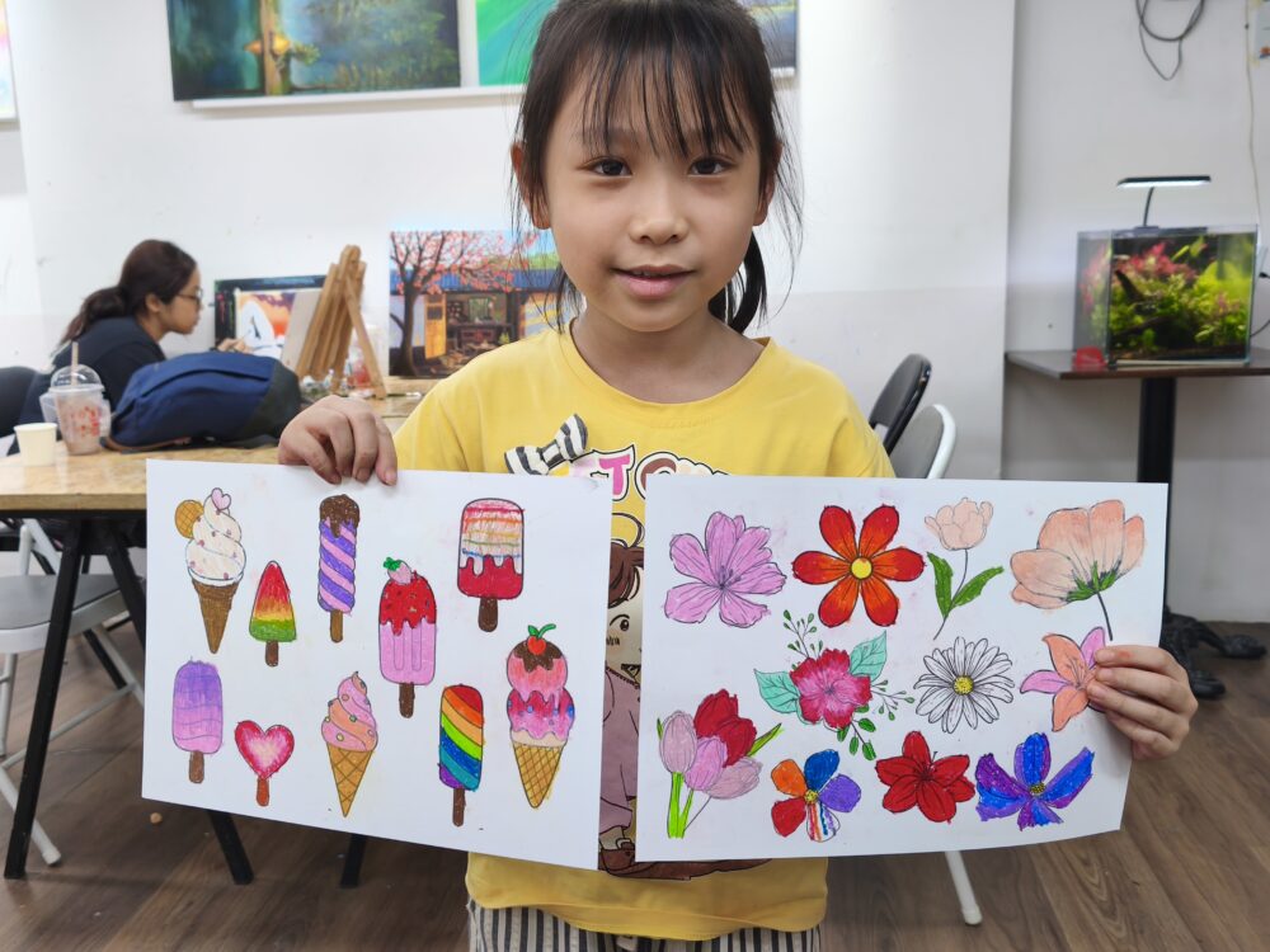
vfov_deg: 40.7
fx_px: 1284
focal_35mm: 35
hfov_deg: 52.6
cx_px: 635
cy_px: 476
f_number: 1.7
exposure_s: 1/100
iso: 80
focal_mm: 5.35
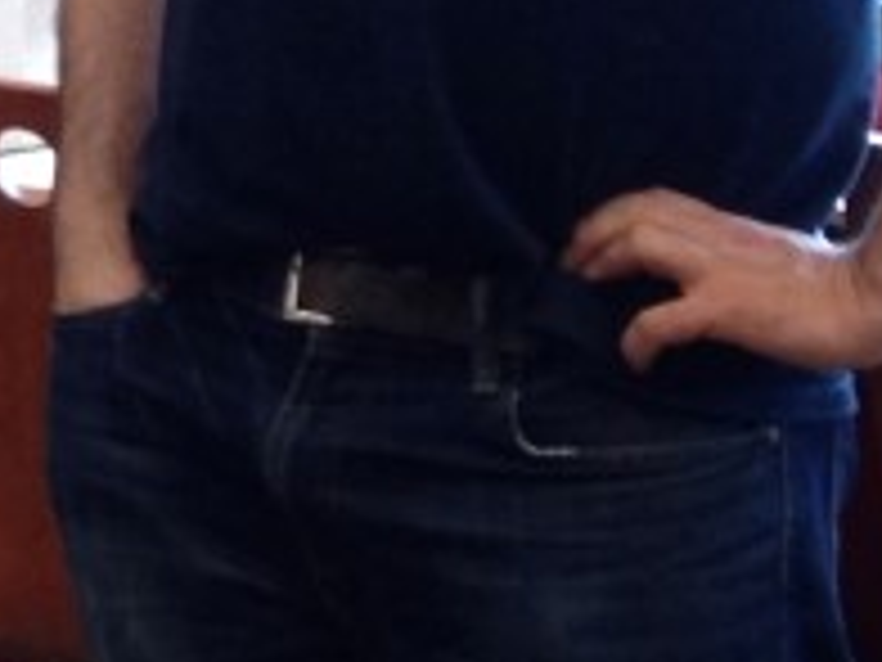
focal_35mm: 257
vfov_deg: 5.8
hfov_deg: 6.9
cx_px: -1768
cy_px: 27
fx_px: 6548
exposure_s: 1/20
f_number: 2.4
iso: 50
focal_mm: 4.28
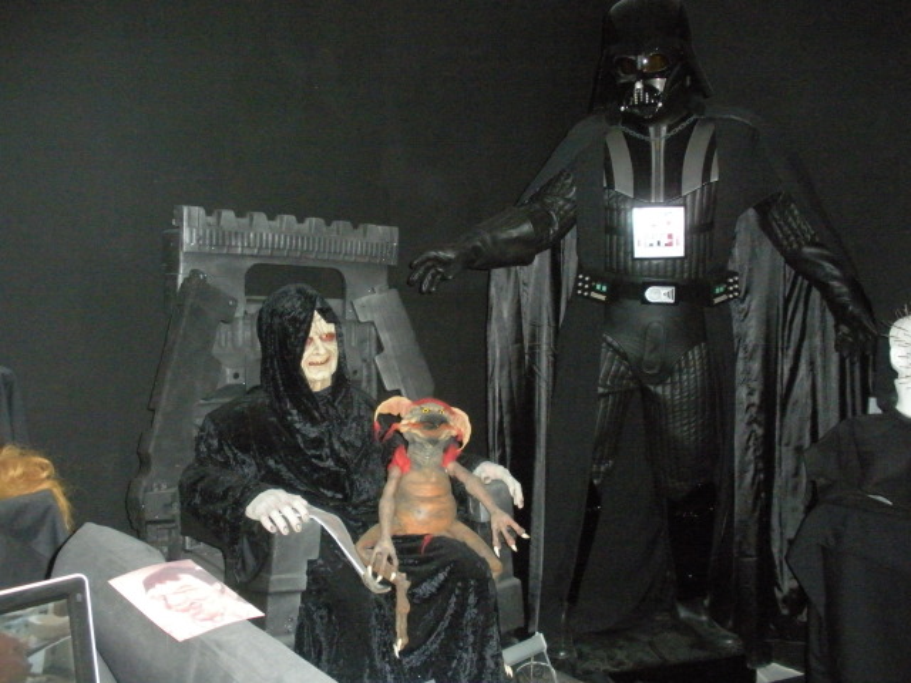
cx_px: 456
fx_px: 947
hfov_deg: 51.4
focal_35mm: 36
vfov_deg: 39.7
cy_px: 342
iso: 800
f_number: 3.5
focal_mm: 6.3
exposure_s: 1/60
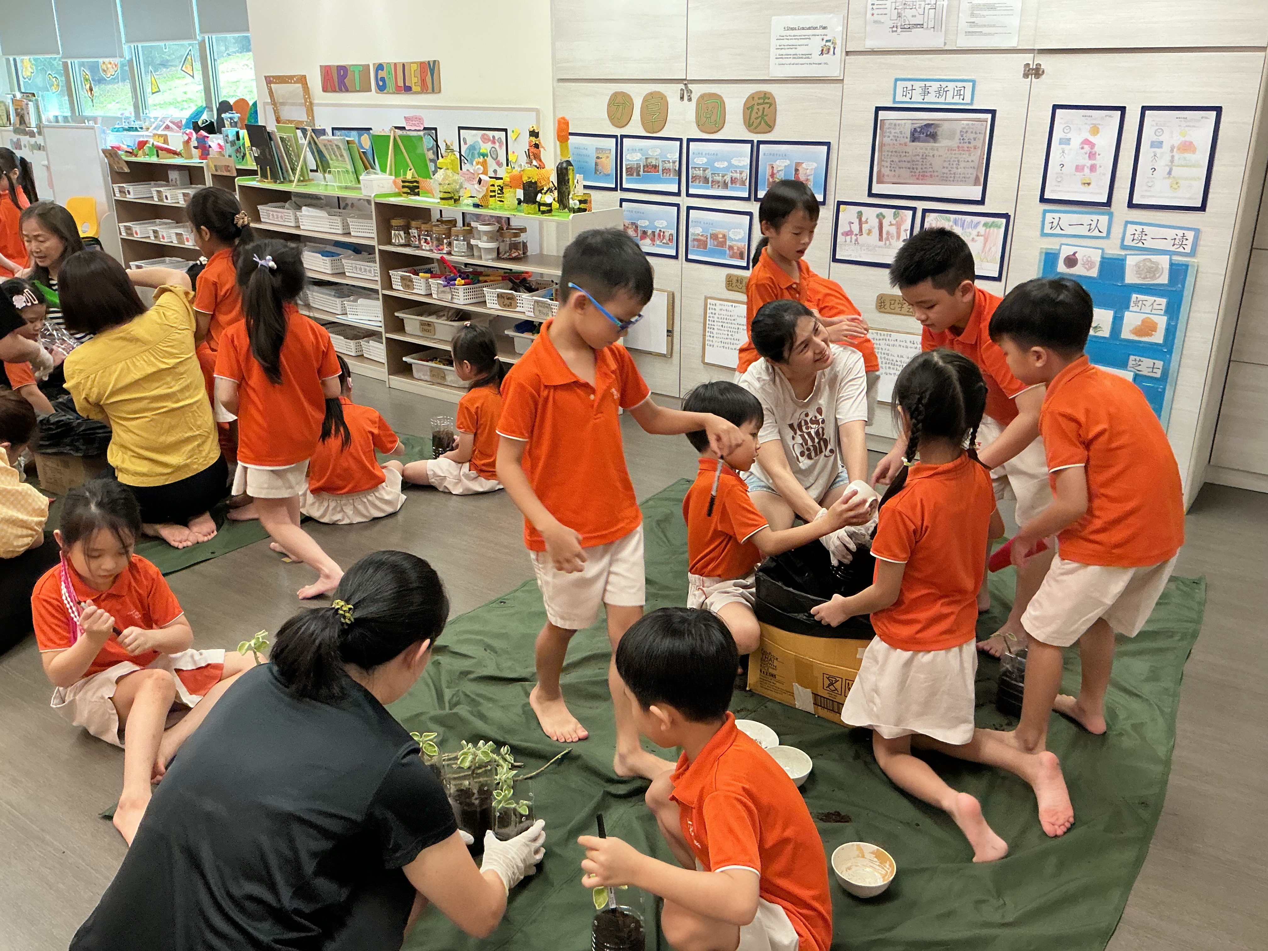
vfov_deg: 48.2
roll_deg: +0.1
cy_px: 476
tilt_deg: -20.6
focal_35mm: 29
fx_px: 1062
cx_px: 634
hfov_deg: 61.7
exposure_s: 1/50
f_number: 1.8
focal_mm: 3
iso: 160
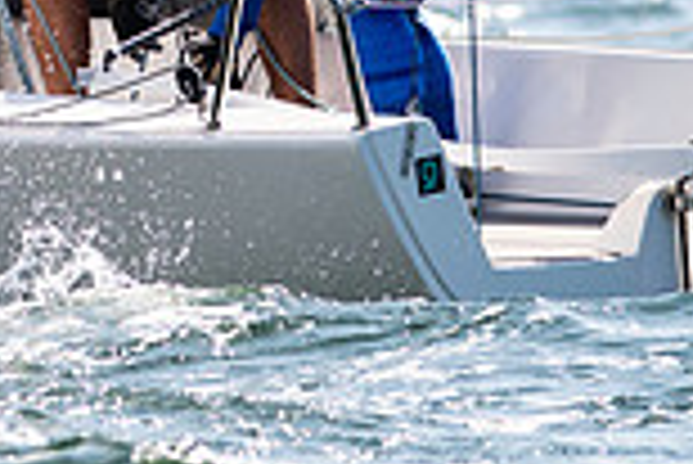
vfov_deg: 0.8
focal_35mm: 1723
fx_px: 33198
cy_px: -182
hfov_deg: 1.2
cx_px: -184
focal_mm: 300
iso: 200
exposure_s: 1/2500
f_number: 5
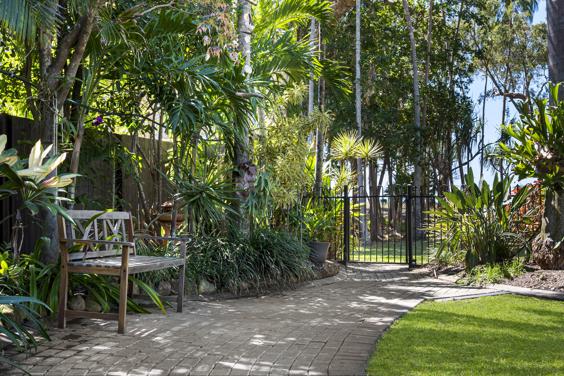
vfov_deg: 29.9
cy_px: 188
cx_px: 282
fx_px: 705
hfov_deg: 43.6
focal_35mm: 45
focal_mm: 30
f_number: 8
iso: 400
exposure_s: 1/200
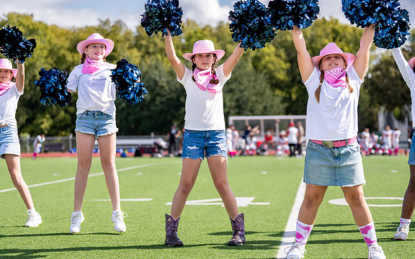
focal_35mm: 96
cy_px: 119
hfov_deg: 21.6
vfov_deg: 13.6
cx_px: 192
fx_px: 1086
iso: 250
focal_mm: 79
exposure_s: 1/4000
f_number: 2.8
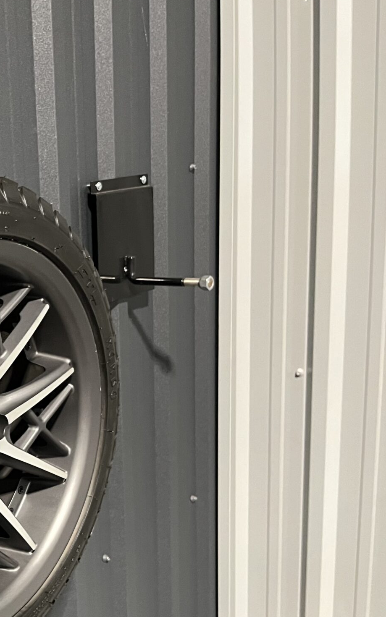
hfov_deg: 23.2
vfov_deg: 41.5
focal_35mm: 48
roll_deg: +7.0
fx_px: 808
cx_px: -143
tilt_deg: -14.6
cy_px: 391
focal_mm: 5.1
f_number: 1.6
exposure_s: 1/40
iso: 500
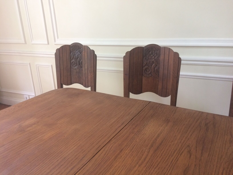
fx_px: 195
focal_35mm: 29
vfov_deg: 48.2
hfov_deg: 61.7
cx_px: 116
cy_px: 88
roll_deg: +2.4
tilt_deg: -20.6
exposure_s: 1/33
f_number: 2.2
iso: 160
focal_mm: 4.15
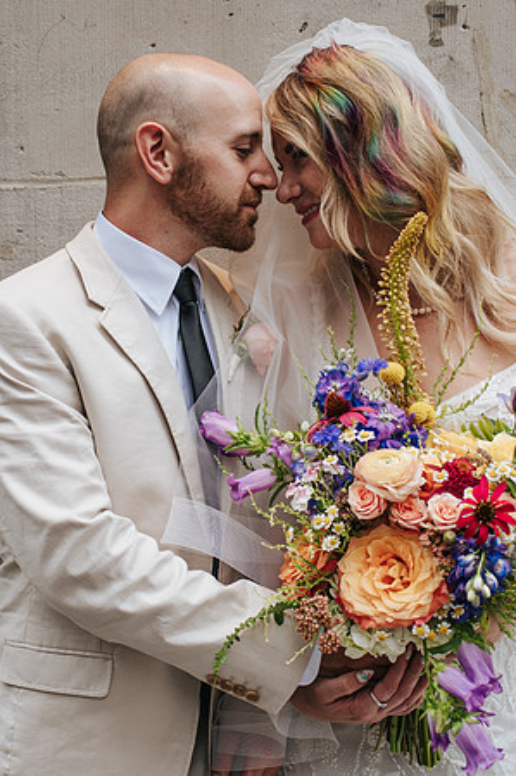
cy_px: 416
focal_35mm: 57
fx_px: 1223
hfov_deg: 23.8
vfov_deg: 35.2
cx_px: 201
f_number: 3.2
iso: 450
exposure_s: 1/320
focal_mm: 35
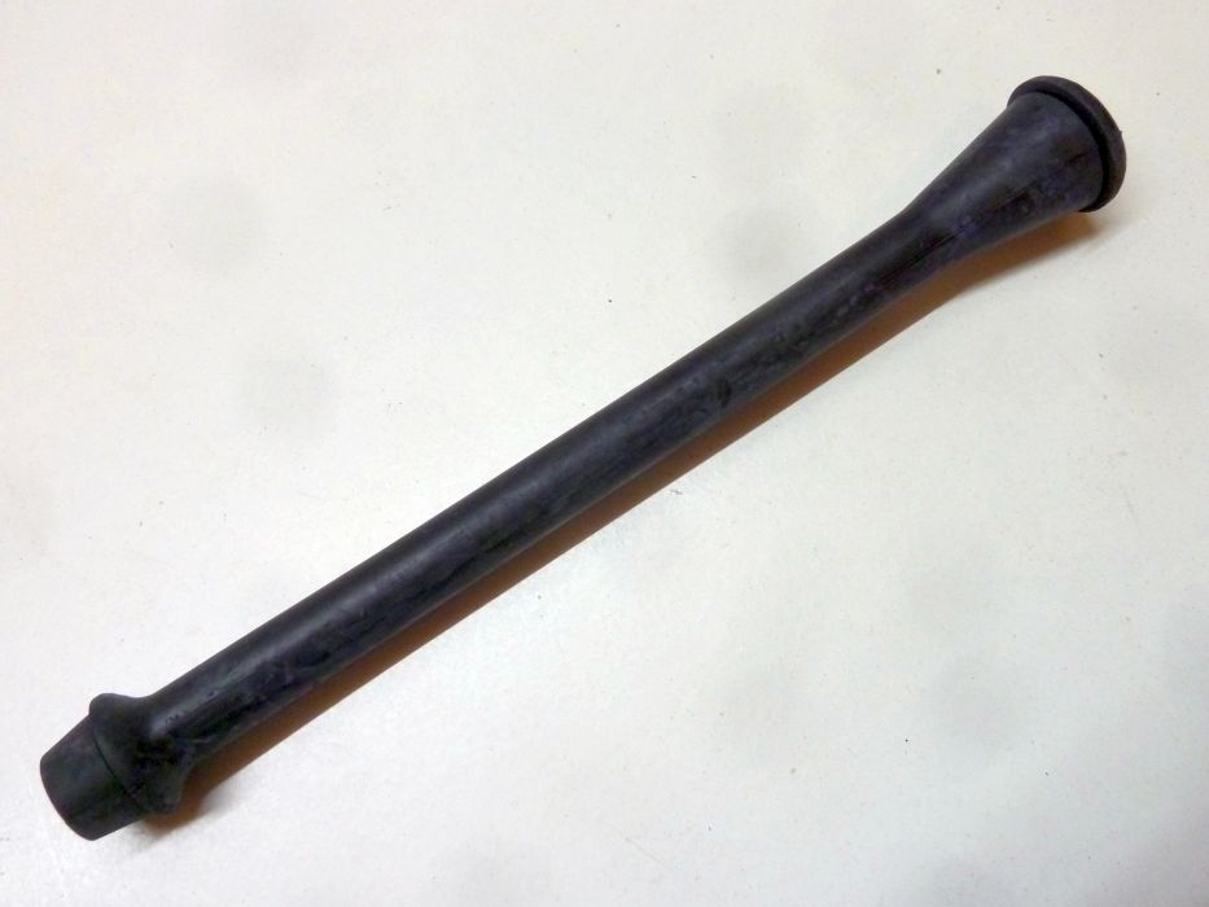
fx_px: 1013
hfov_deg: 61.7
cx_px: 604
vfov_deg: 48.2
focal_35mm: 29
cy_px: 454
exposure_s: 1/20
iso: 400
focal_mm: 4.7
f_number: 3.4
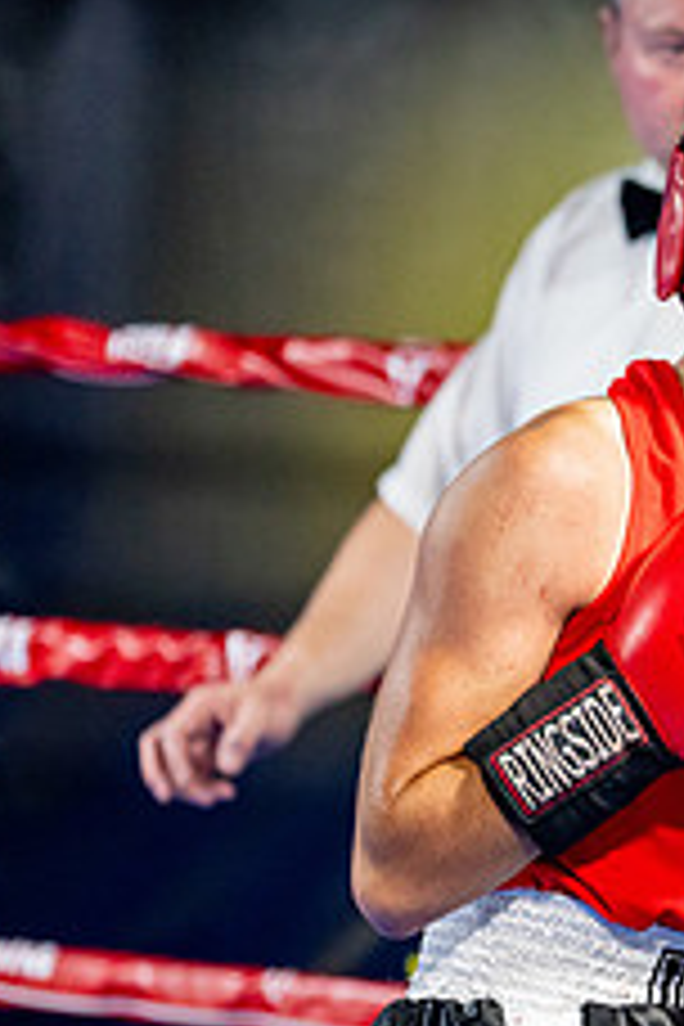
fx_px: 6384
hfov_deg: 6.1
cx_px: 1062
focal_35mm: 224
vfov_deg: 9.2
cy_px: 749
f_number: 2
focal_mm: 88
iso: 4000
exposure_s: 1/800
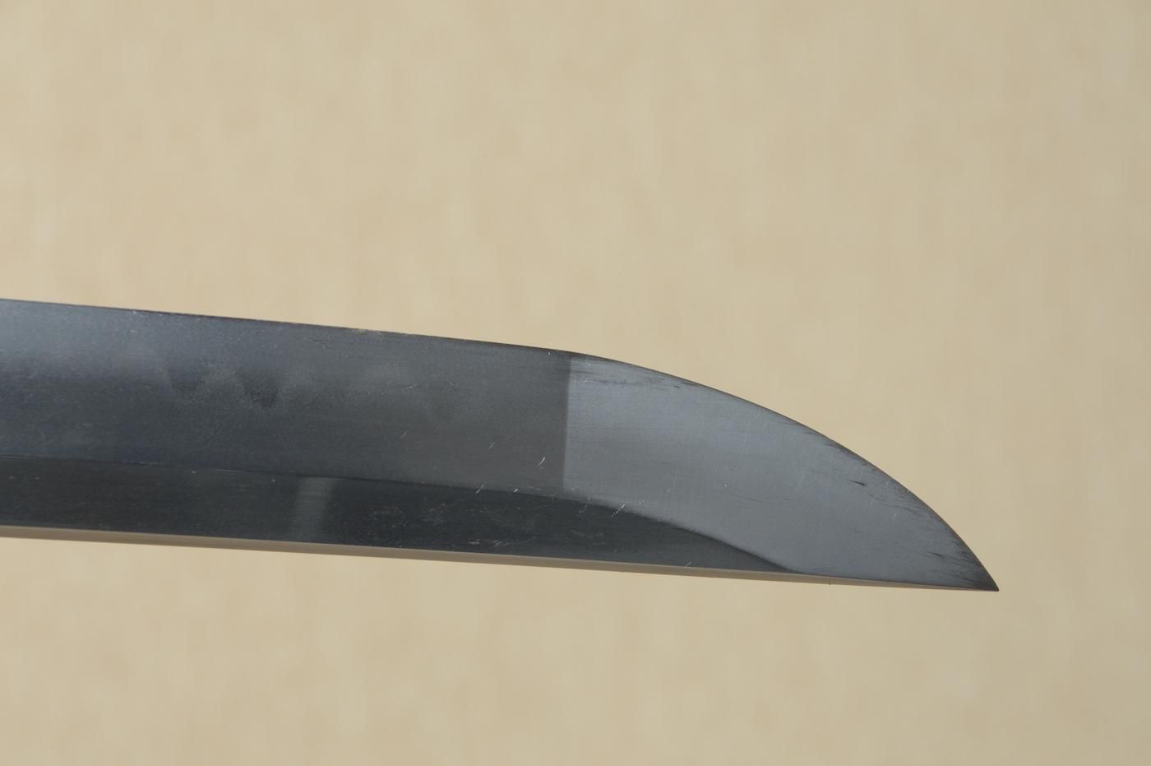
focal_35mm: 150
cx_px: 576
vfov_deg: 9.1
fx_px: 4792
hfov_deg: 13.7
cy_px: 383
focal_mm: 100
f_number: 11
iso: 400
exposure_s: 1/2
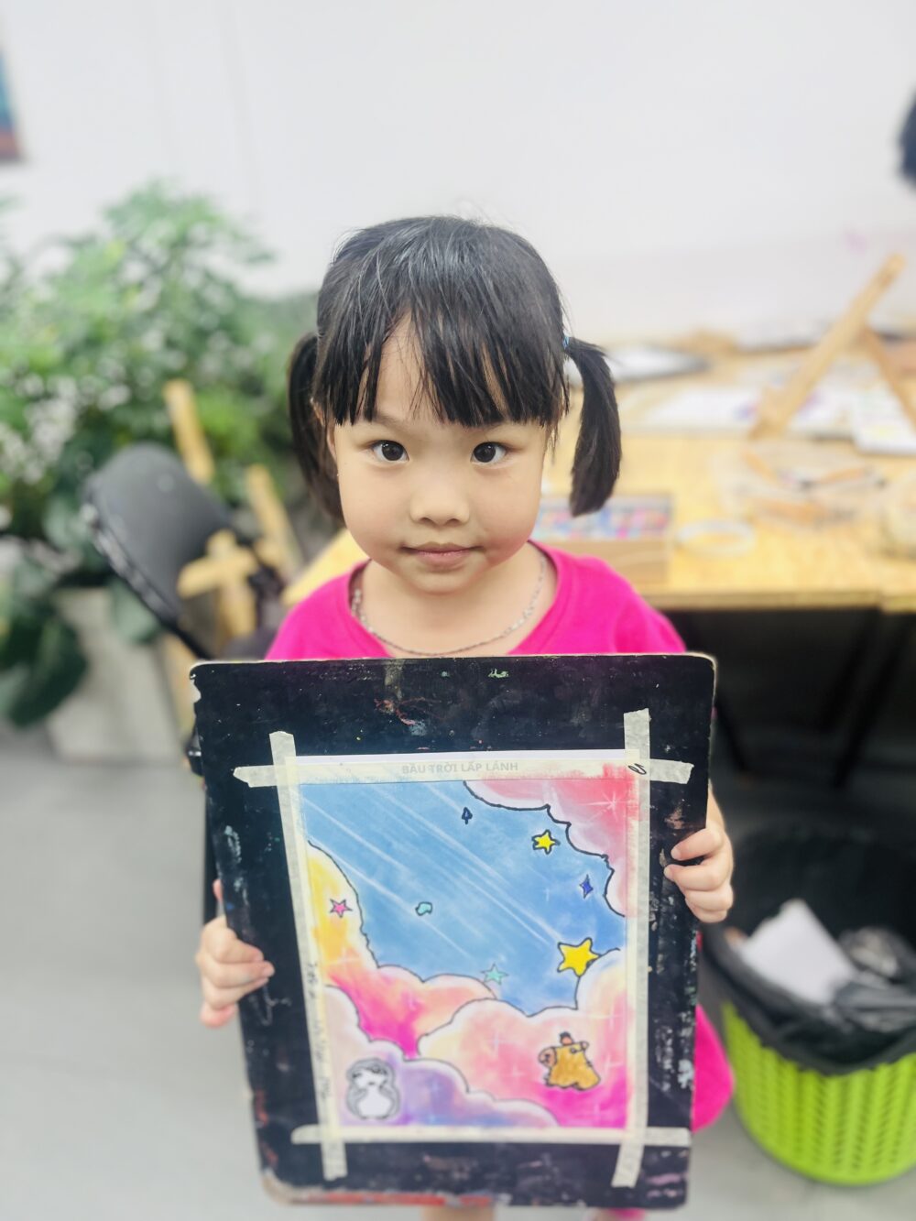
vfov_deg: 67.3
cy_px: 610
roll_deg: +8.0
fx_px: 917
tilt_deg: -24.5
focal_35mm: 26
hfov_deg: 53.1
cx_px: 458
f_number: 1.6
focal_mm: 5.1
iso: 80
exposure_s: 1/100
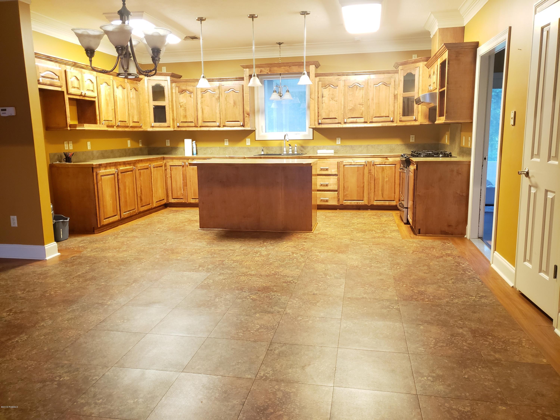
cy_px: 210
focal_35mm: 26
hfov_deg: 67.3
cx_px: 280
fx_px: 421
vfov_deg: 53.1
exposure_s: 1/11
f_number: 1.5
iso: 250
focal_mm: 4.3
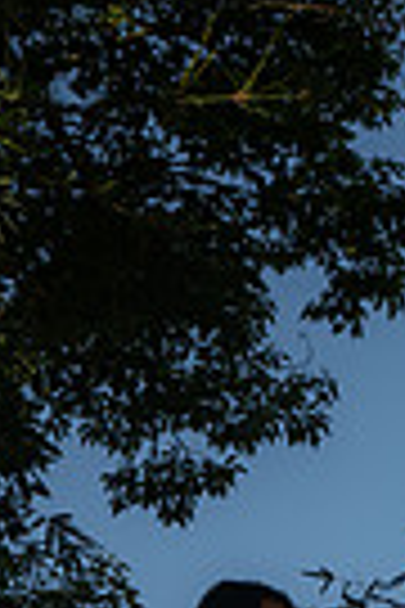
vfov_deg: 6.3
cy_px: 558
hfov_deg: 4.2
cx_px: 320
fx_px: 5501
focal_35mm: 326
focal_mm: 98
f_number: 10
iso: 100
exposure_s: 1/125
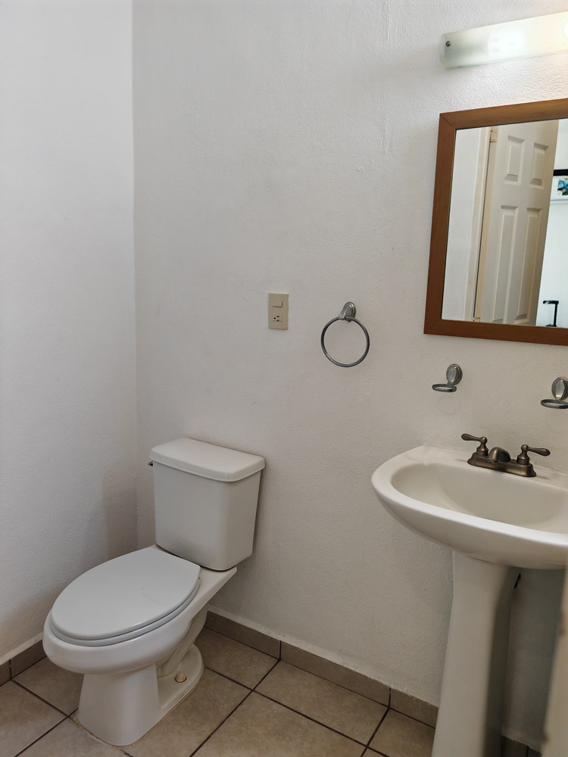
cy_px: 378
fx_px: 591
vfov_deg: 65.3
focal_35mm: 27
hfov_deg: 51.4
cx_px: 284
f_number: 1.6
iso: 64
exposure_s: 1/120
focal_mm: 7.62
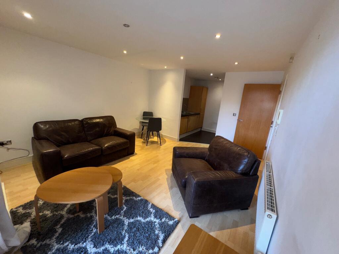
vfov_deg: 85.7
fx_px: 137
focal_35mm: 14
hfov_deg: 102.1
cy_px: 127
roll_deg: -4.5
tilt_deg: -13.3
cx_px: 170
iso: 80
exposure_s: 1/53
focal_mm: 2.22
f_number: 2.2
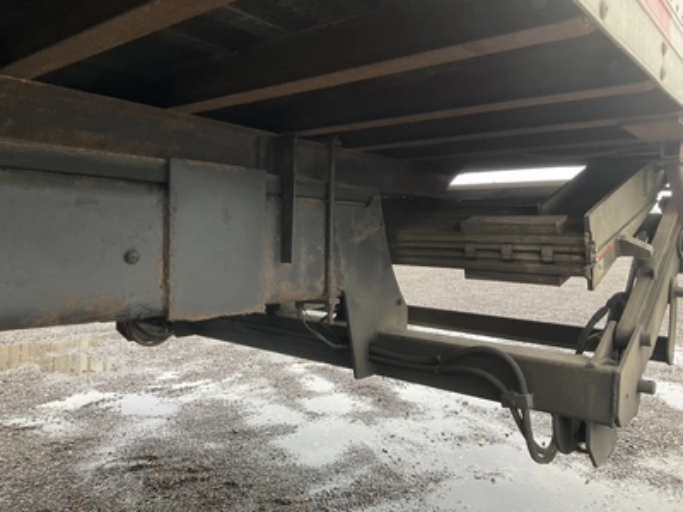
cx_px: 342
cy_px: 256
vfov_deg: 48.2
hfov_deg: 61.7
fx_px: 572
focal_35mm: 29
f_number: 1.8
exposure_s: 1/122
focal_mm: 3
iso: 25
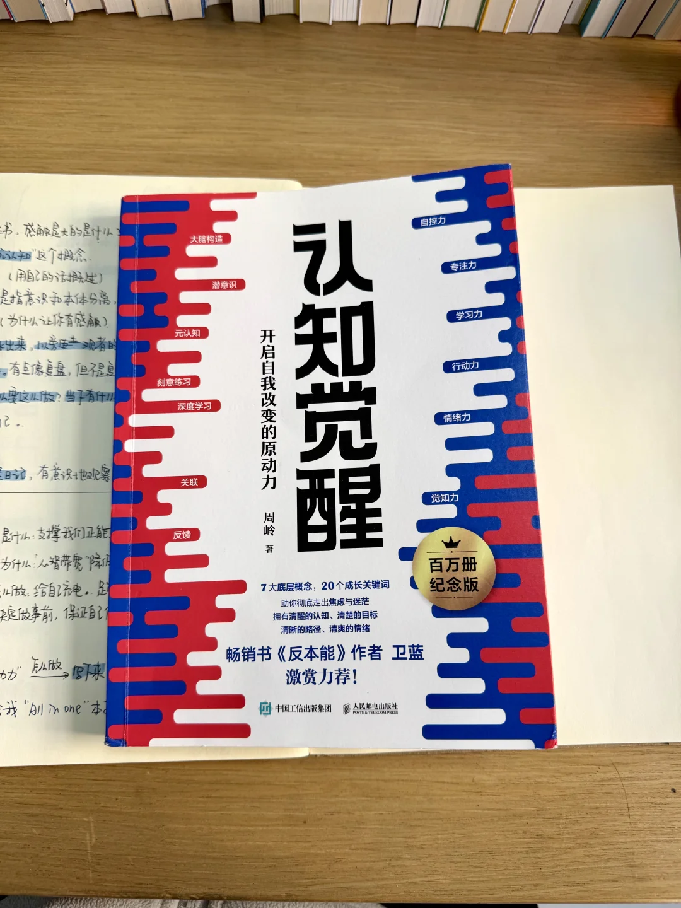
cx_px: 340
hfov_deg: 56.8
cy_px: 454
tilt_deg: -79.0
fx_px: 630
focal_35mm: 24
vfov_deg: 71.6
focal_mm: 6.76
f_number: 1.78
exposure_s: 1/121
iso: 80
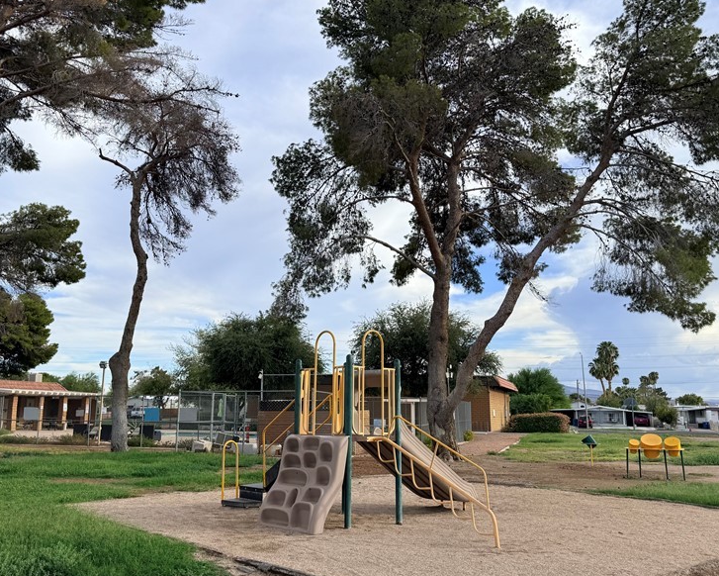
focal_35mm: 33
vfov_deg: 44.5
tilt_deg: +12.2
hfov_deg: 54.0
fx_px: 702
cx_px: 311
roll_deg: -0.8
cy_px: 268
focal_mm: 6.76
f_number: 1.78
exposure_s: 1/3279
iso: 80
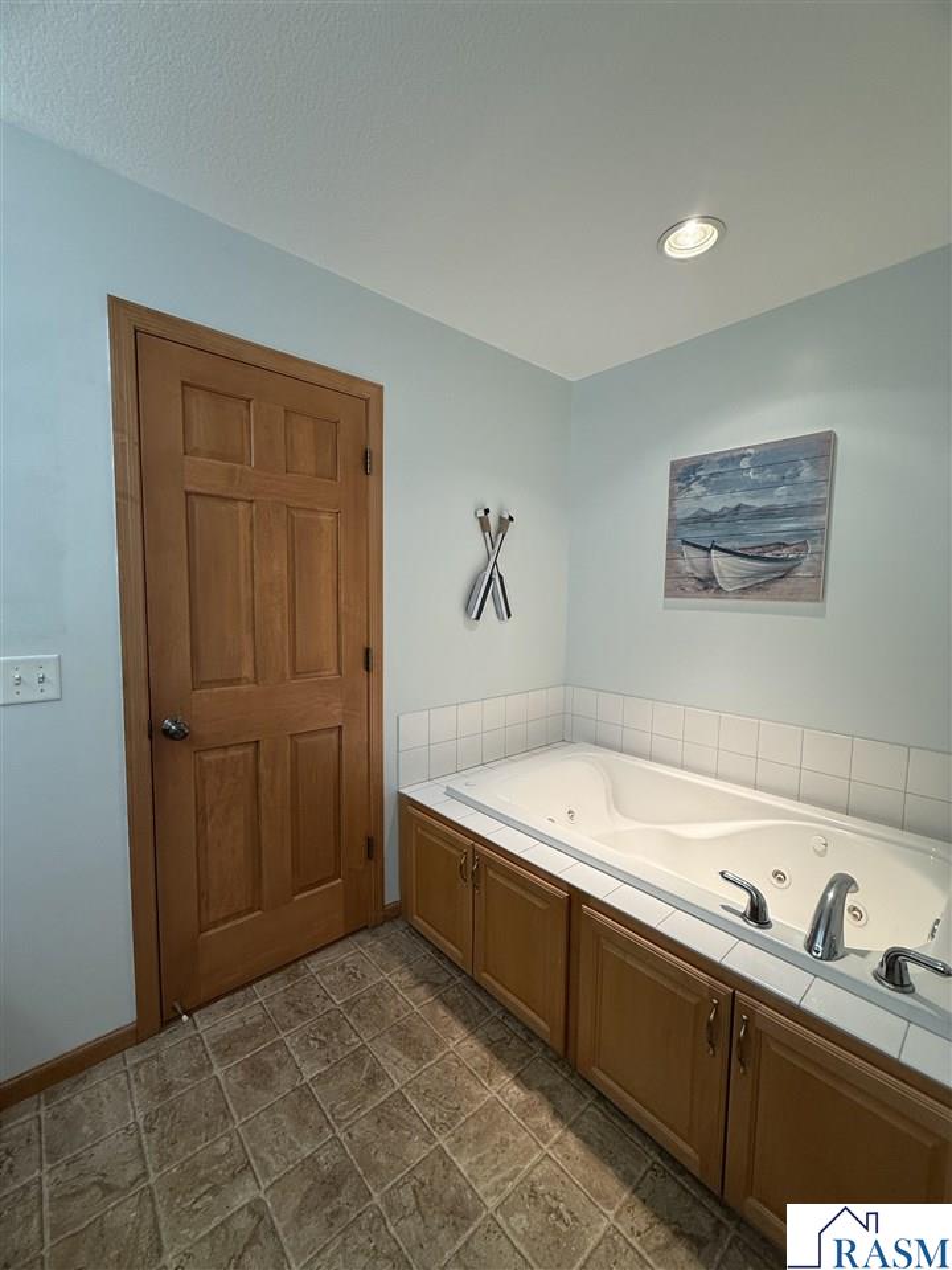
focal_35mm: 14
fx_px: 513
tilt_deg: -3.6
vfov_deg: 102.1
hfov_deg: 85.7
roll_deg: -1.0
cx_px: 476
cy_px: 635
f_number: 2.2
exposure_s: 1/120
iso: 160
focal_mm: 2.22
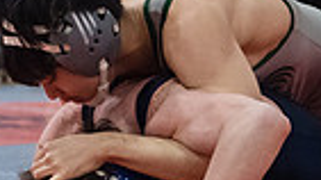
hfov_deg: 8.8
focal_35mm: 242
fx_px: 2058
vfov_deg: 5.0
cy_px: 133
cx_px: 353
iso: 8000
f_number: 3.2
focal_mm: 56
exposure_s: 1/500
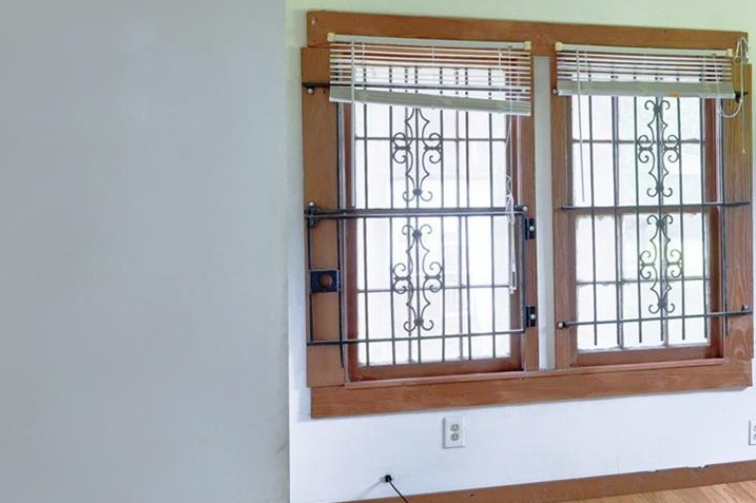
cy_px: 189
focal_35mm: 40
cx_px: 647
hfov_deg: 45.0
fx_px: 839
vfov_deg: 33.2
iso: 400
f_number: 8
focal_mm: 14
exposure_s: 1/10
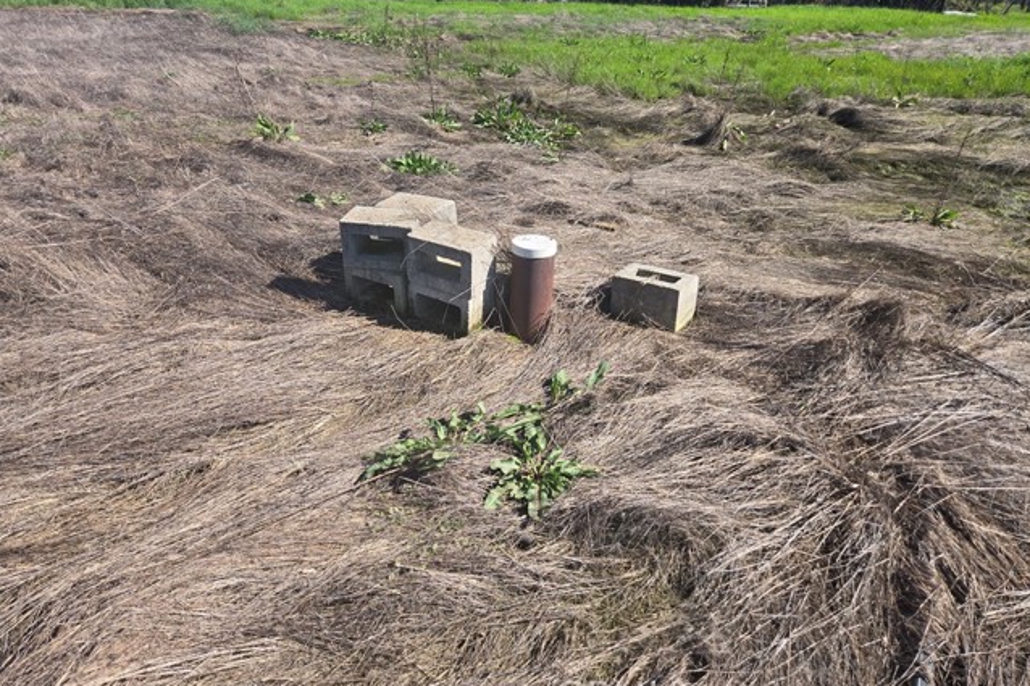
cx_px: 515
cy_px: 331
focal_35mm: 24
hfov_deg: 73.8
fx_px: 686
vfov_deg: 53.1
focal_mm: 5.4
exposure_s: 1/1167
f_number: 1.8
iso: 25
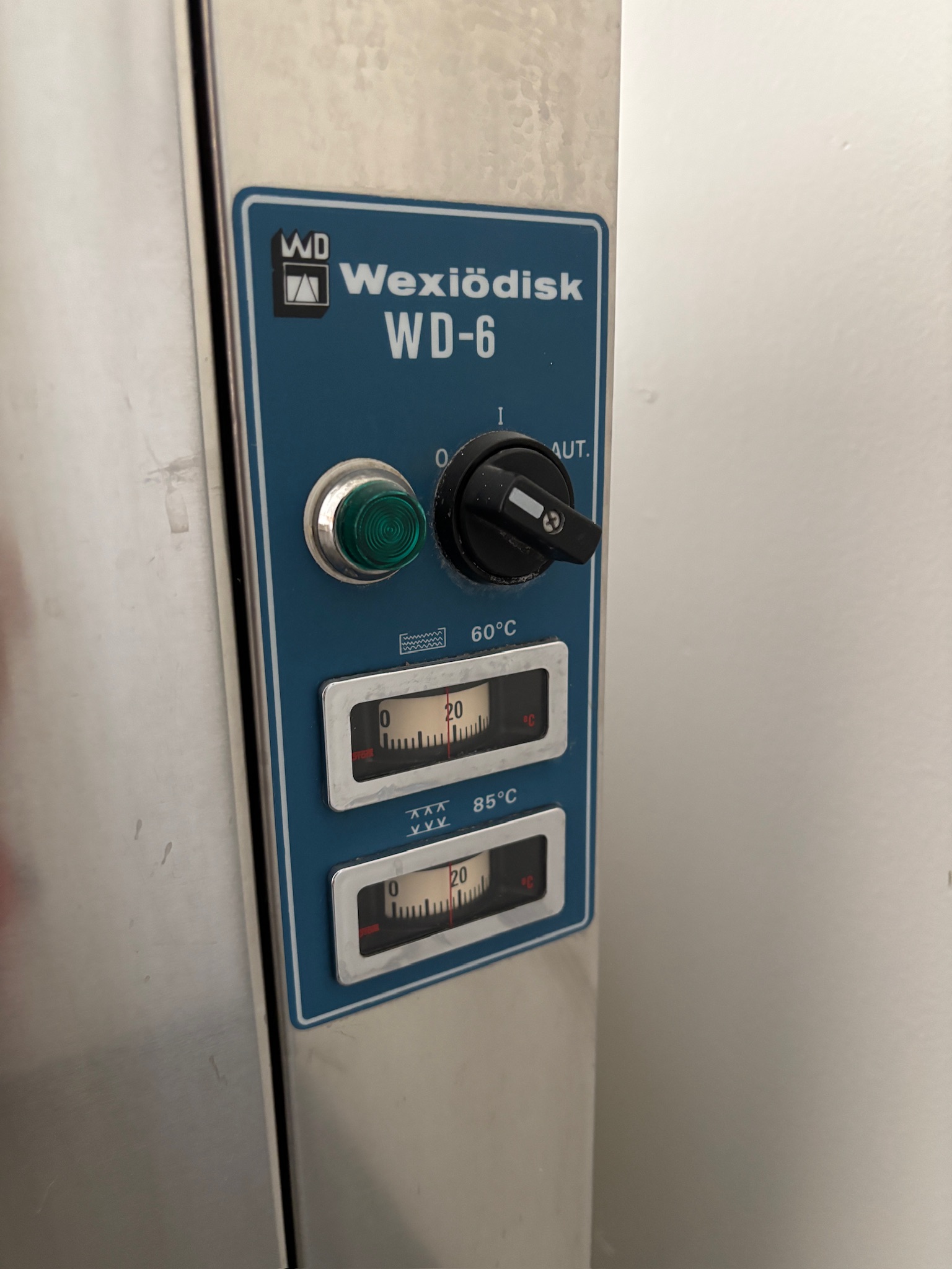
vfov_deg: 67.3
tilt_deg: -16.1
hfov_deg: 53.1
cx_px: 476
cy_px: 634
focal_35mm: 26
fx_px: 953
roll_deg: -1.0
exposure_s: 1/60
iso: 500
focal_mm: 5.96
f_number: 1.6
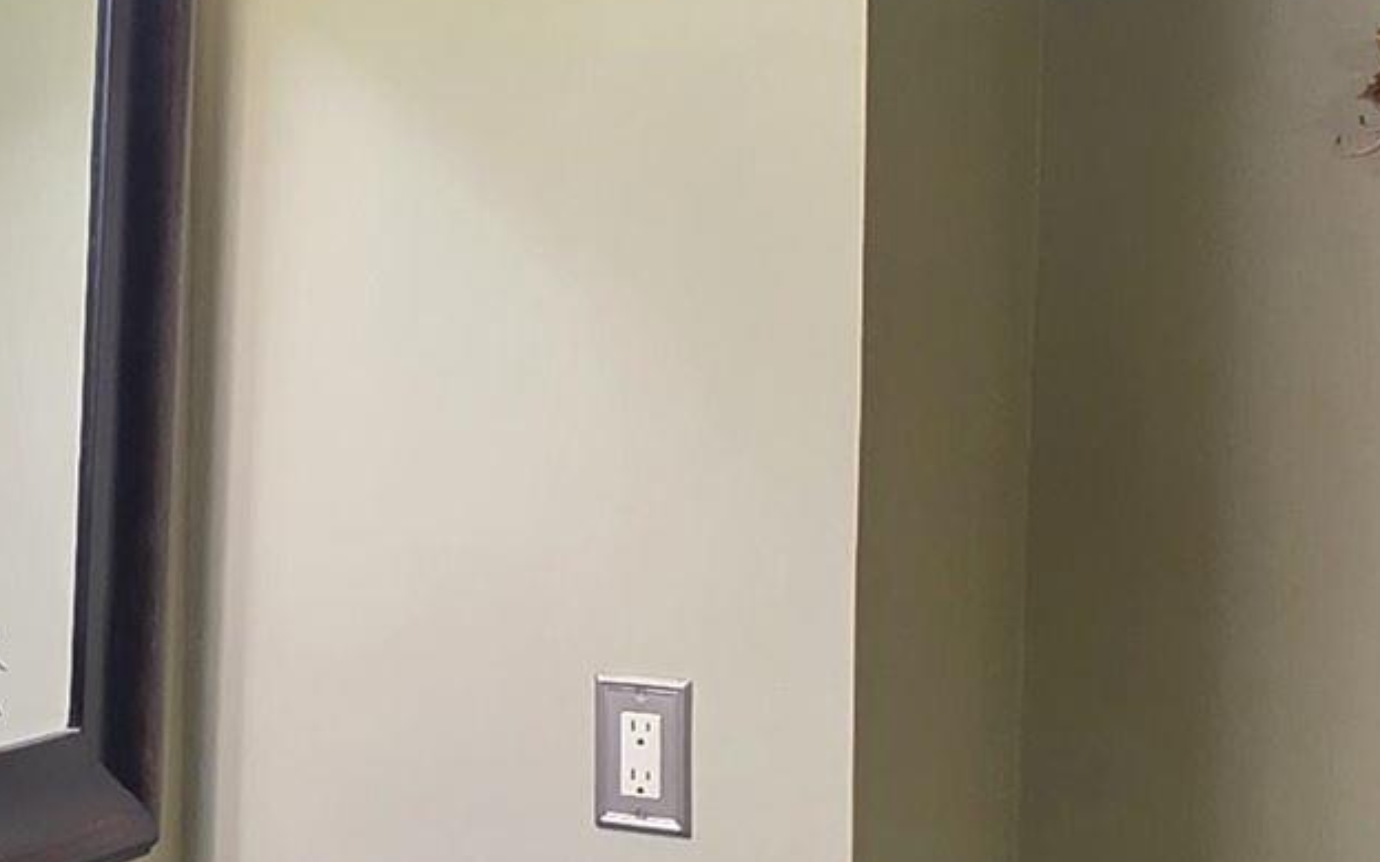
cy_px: 359
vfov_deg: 19.1
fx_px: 2557
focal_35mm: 68
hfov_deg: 28.4
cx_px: 11
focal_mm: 2.2
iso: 160
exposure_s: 1/60
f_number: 1.9
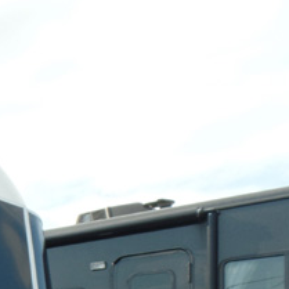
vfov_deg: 20.1
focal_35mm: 78
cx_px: -248
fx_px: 737
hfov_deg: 17.5
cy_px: 390
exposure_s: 1/350
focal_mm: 4.1
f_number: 3.2
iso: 80
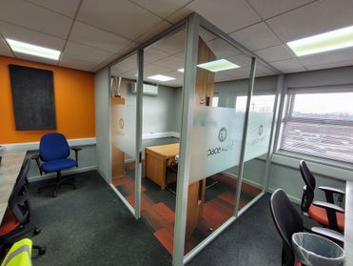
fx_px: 143
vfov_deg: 85.7
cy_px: 137
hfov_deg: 102.0
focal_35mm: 14
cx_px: 175
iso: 50
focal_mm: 1.74
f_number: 2.2
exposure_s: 1/50
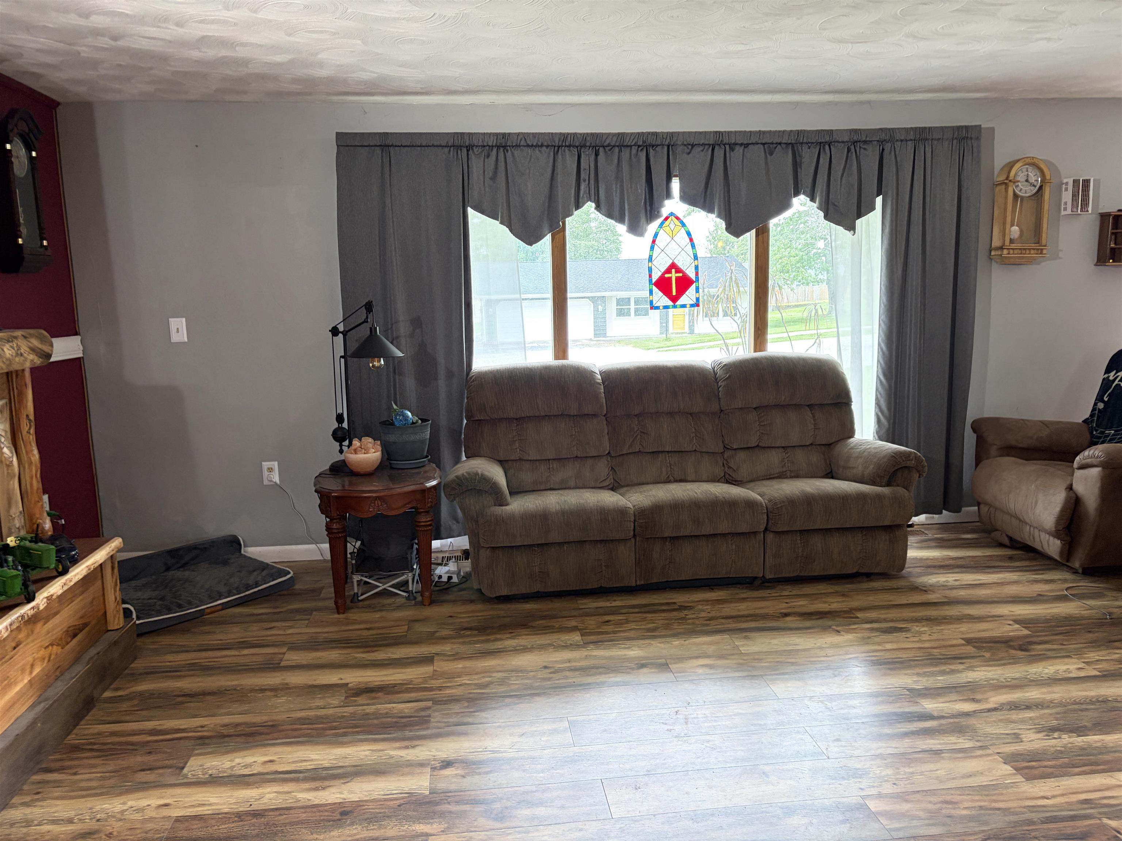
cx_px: 561
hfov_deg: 67.3
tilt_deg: -6.5
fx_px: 843
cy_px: 420
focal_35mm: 26
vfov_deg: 53.1
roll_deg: +2.5
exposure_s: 1/60
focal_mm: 5.96
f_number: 1.6
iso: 160
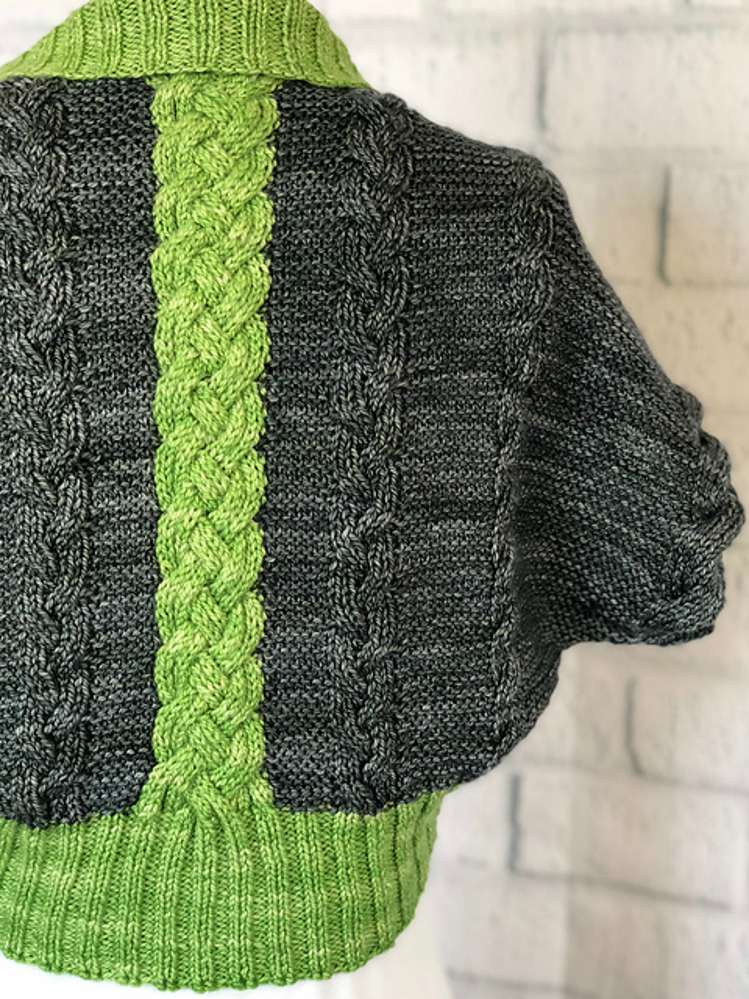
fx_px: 1500
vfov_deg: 36.8
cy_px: 500
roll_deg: +1.9
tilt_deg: -11.6
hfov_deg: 28.0
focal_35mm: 52
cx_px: 374
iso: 64
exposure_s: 1/50
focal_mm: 6
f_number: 2.4
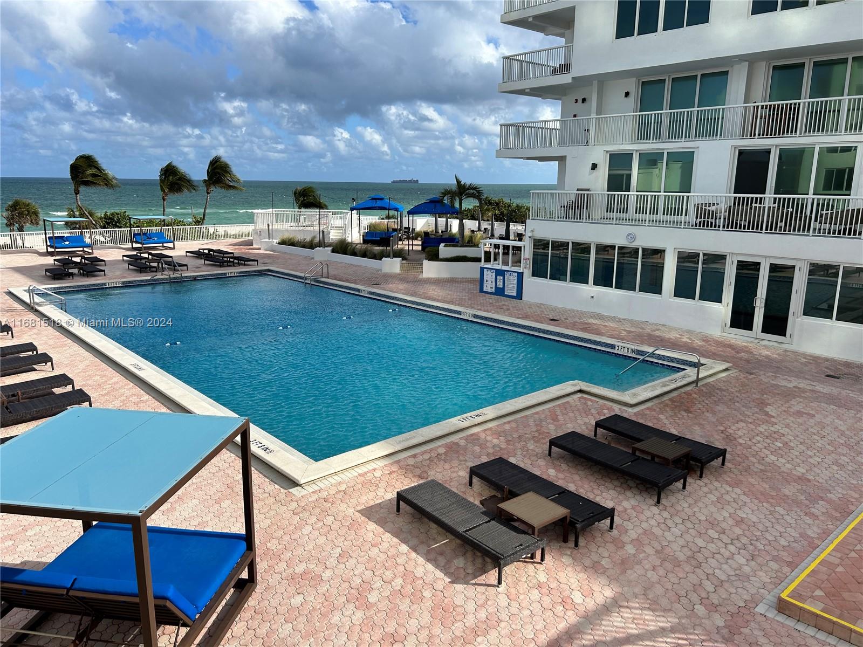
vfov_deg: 53.1
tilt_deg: -12.5
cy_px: 324
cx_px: 432
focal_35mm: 26
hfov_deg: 67.3
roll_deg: +0.2
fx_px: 648
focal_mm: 5.7
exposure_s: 1/4274
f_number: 1.5
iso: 50
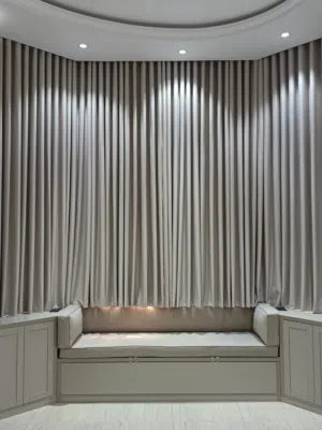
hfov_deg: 42.9
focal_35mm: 33
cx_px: 161
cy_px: 215
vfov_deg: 55.4
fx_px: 409
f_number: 1.75
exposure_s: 1/25
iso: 943
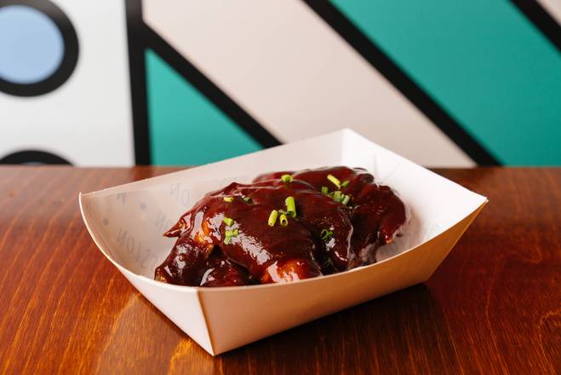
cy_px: 188
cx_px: 280
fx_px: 998
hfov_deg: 31.4
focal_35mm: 64
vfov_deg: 21.3
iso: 500
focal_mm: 64
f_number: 5.6
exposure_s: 1/125
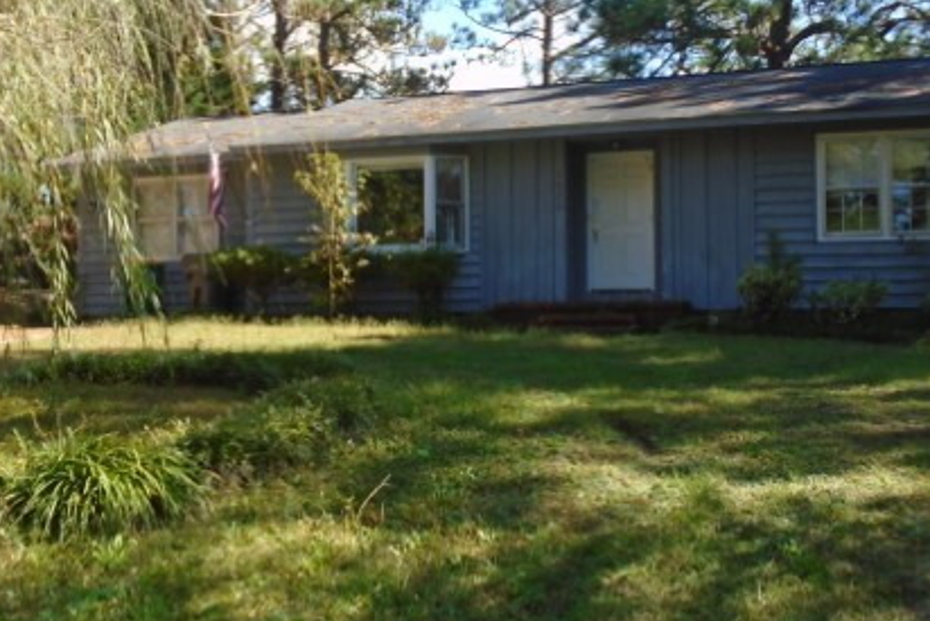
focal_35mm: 42
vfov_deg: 31.9
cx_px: 483
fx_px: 1085
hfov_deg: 46.4
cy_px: 287
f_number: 3.2
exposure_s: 1/320
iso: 100
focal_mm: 4.6
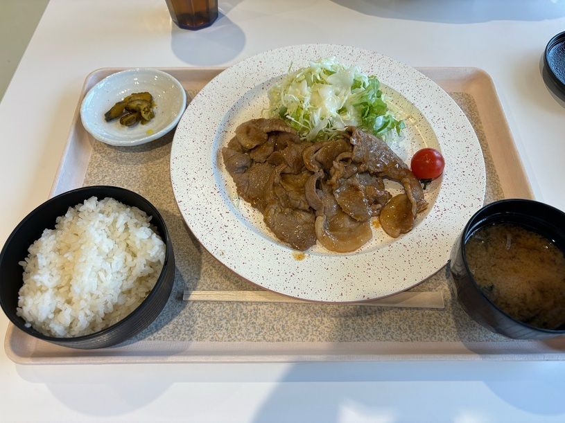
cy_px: 212
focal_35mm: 26
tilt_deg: -58.7
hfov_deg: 67.3
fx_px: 424
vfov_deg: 53.1
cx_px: 282
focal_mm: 5.96
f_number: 1.6
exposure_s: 1/282
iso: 50
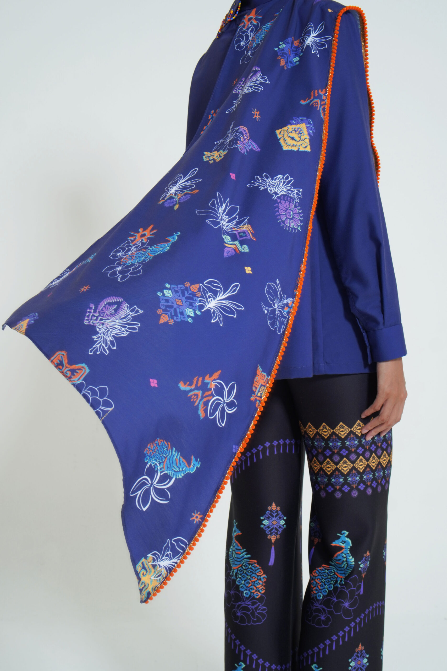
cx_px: 224
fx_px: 978
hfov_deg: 25.8
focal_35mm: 52
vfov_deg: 37.8
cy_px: 336
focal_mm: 35
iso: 250
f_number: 8
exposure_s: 1/160
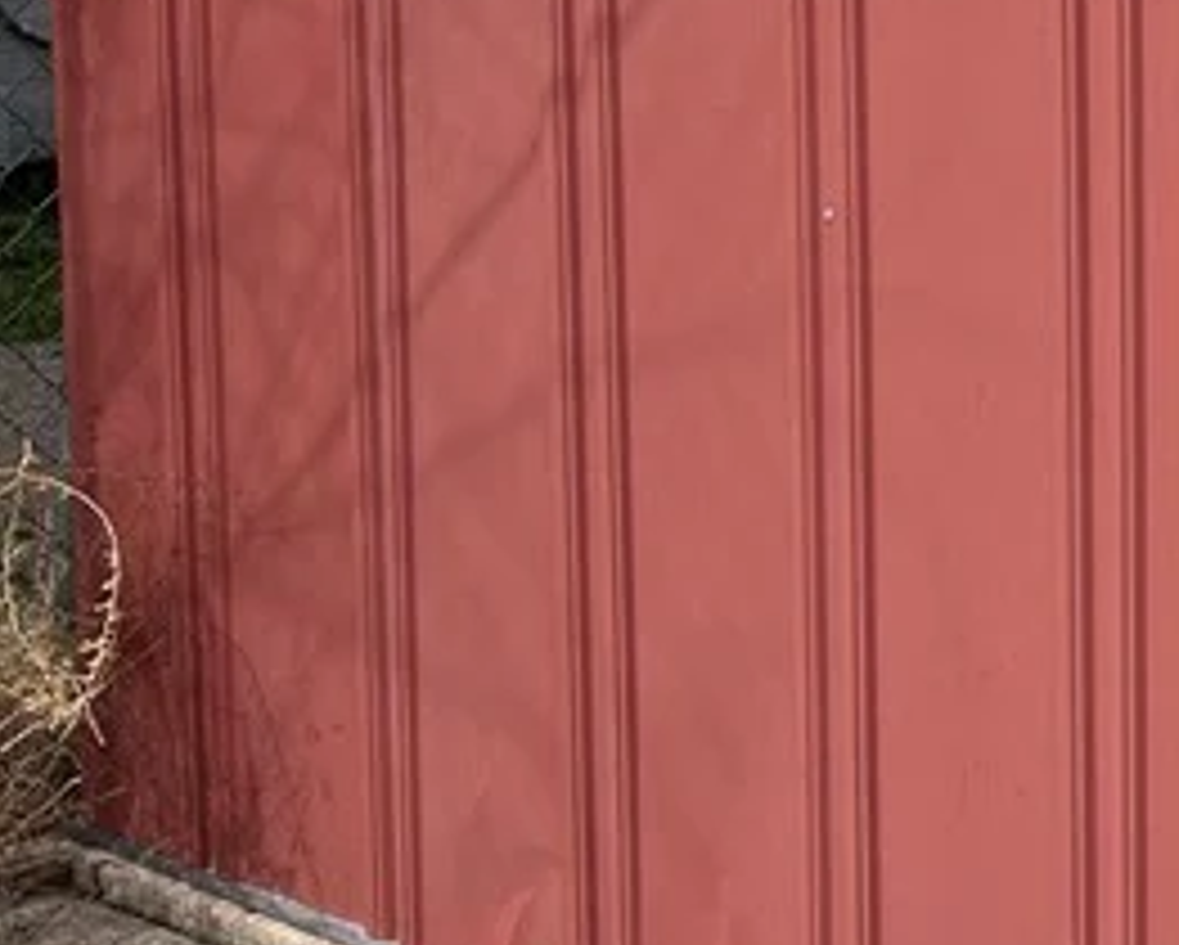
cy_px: 4
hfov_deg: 17.2
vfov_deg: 15.3
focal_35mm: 99
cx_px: 1827
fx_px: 3457
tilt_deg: -5.6
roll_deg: -0.4
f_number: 1.5
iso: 50
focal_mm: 5.7
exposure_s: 1/4630
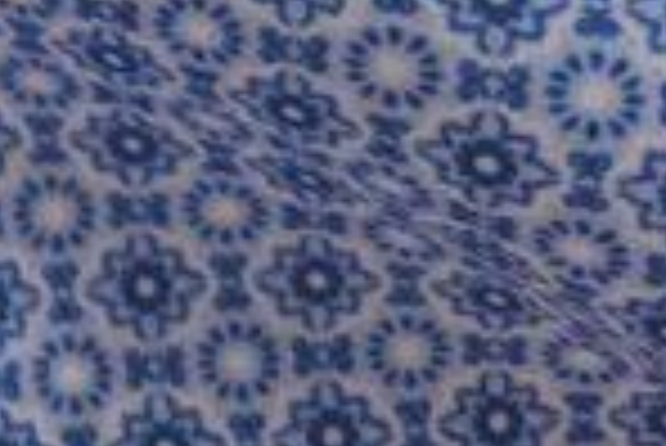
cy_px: -581
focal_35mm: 127
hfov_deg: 14.3
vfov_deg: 9.7
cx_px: -531
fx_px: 2352
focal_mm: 5
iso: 250
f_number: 1.8
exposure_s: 1/180
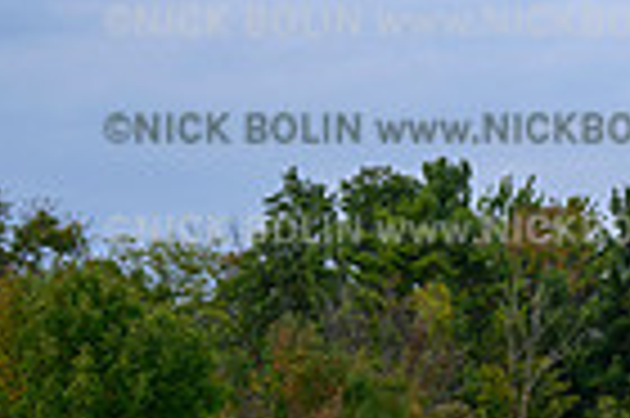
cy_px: 647
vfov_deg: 8.3
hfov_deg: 11.7
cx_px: 1152
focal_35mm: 162
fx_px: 2832
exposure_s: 1/800
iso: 200
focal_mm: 39
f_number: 4.5
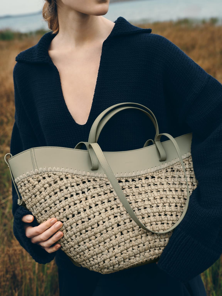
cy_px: 148
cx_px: 111
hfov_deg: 34.3
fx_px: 359
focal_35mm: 42
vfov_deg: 44.8
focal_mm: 53.6
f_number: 5.6
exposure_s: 1/320
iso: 250
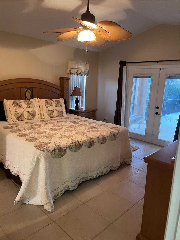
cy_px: 120
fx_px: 180
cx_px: 90
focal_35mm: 26
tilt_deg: -9.6
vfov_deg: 67.3
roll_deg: -2.4
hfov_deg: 53.1
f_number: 1.6
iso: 400
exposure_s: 1/40
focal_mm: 4.2
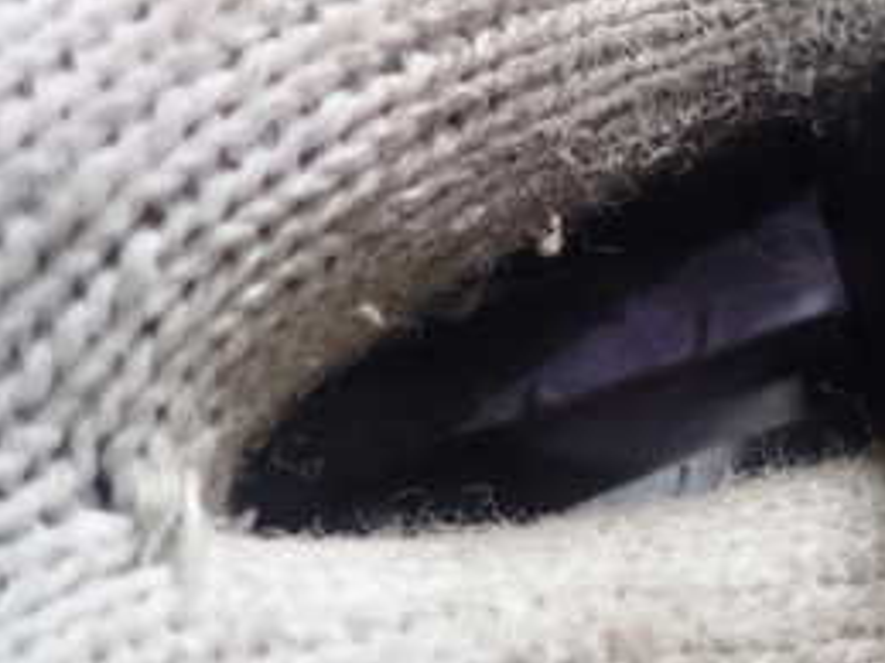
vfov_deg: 25.0
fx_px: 1482
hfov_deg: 29.3
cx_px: 1022
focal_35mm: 58
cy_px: 178
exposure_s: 1/30
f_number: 2
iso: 320
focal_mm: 4.5
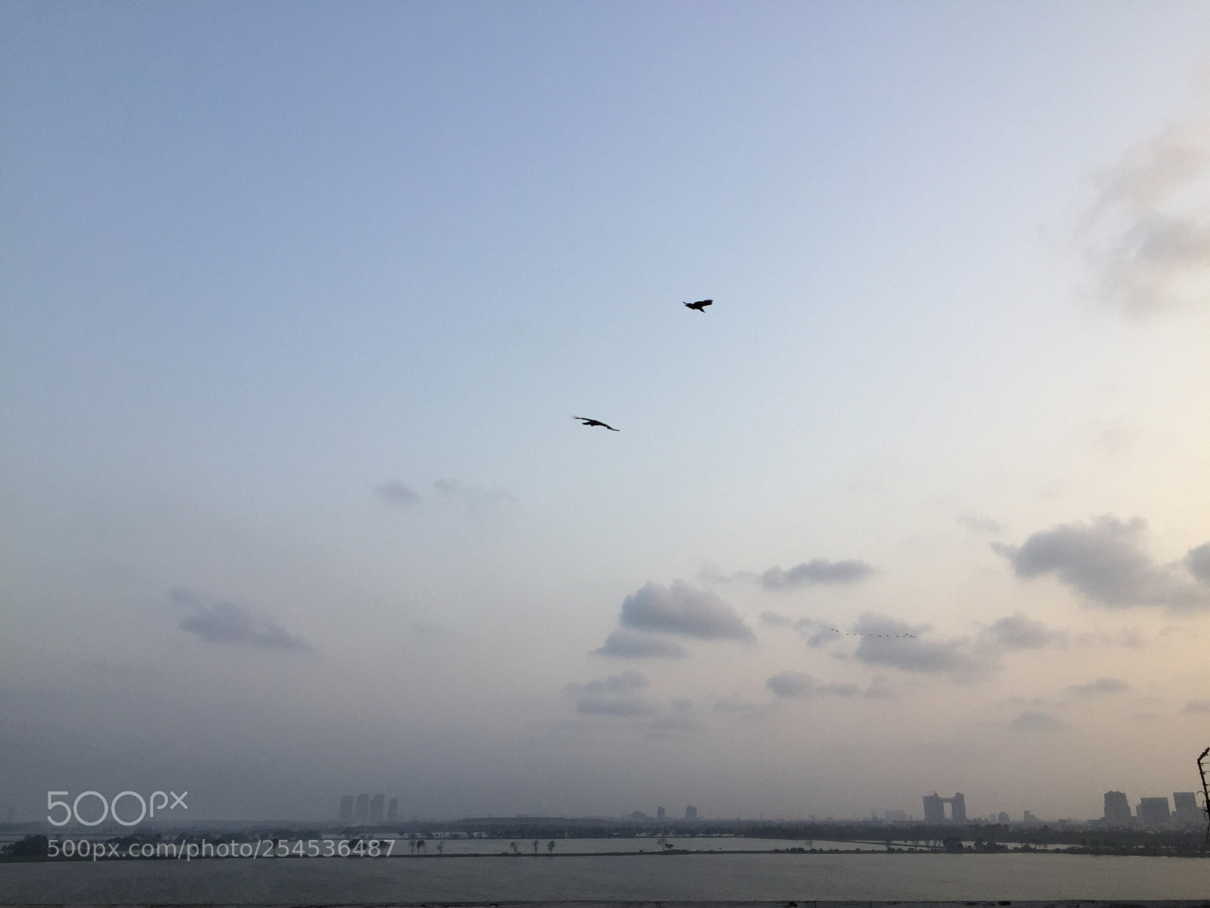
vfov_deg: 48.2
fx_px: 1014
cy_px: 454
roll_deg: -1.8
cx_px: 605
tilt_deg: +18.2
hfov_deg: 61.7
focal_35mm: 29
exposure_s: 1/648
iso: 32
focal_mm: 4.15
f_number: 2.2
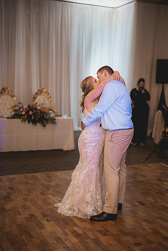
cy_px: 126
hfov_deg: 27.0
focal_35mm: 50
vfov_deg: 39.6
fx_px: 350
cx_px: 84
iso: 1000
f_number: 1.2
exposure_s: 1/160
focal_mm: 50
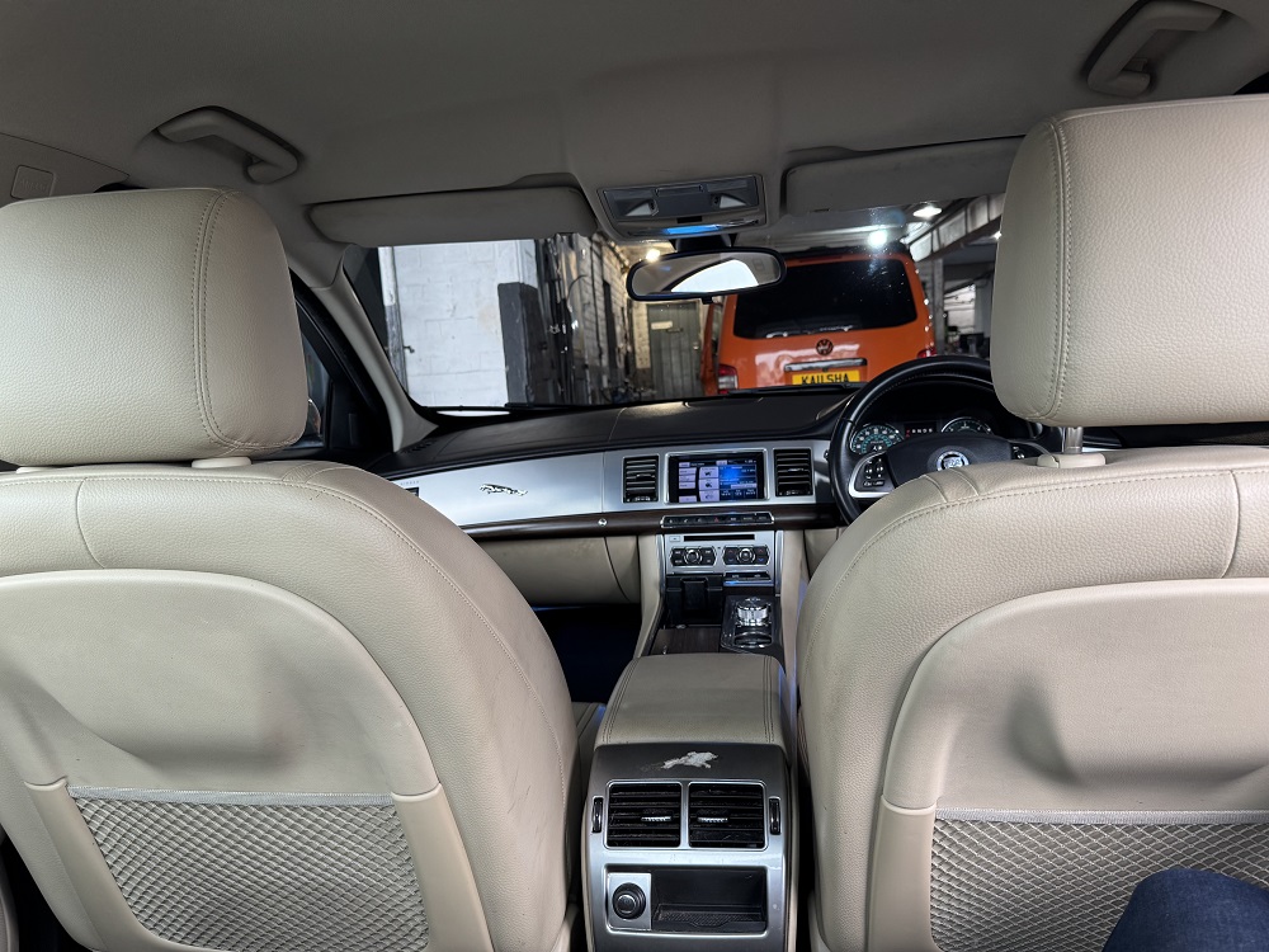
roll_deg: +4.4
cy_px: 476
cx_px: 634
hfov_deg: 71.6
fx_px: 880
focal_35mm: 24
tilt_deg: -6.7
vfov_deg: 56.8
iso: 160
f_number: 1.78
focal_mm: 6.76
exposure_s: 1/100
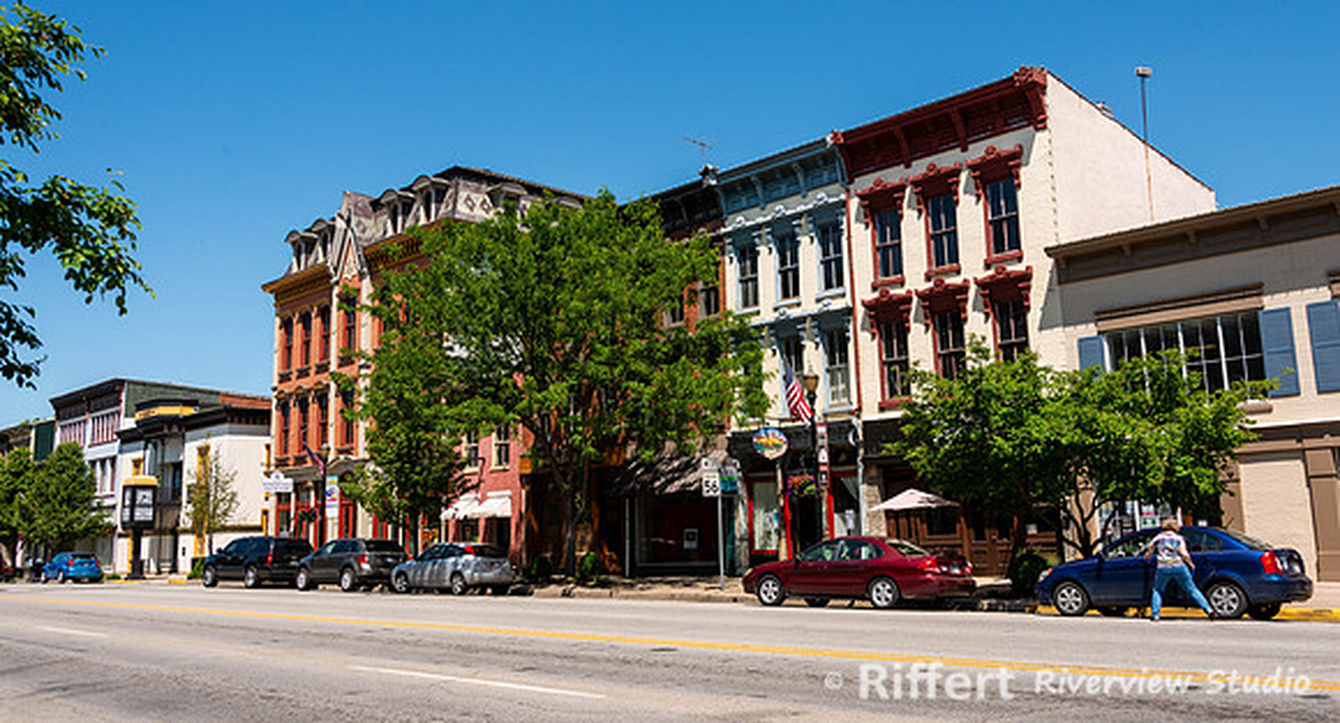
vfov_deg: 33.7
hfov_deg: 58.6
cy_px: 322
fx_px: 1194
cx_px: 670
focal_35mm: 34
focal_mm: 32
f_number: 10
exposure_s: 1/200
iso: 100
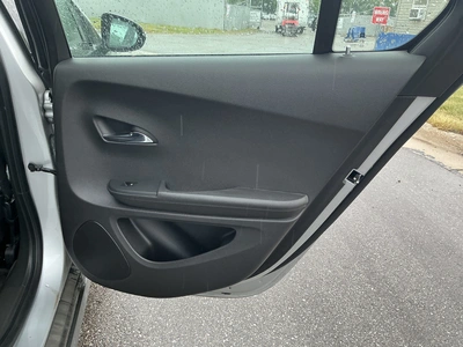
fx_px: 375
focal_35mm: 28
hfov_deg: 63.4
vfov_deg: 49.7
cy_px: 174
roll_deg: -3.4
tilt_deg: -20.7
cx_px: 232
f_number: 1.8
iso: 50
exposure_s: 1/122
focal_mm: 3
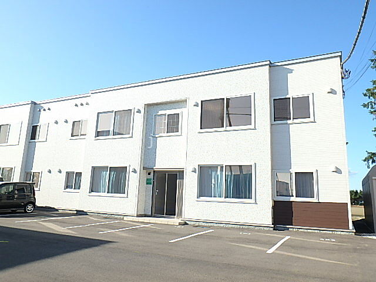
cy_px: 141
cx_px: 188
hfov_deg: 63.4
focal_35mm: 28
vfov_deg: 49.7
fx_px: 304
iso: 125
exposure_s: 1/400
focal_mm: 5
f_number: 4.4
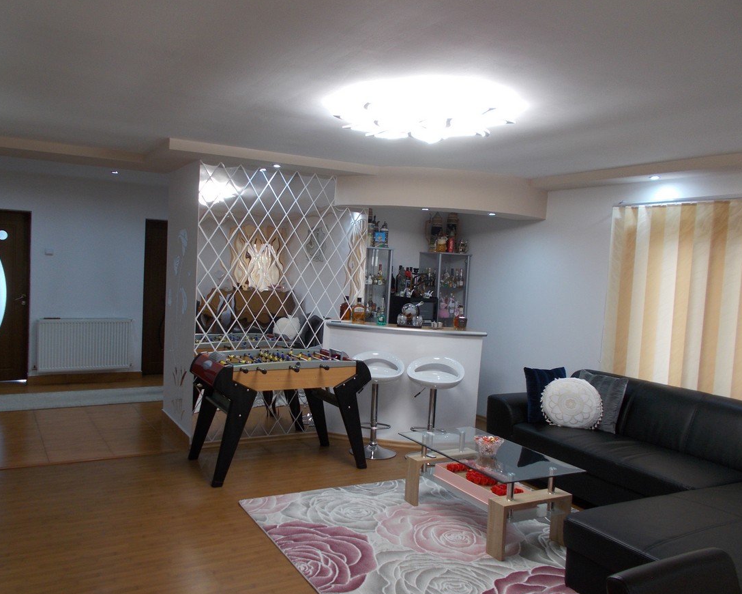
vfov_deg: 51.5
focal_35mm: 28
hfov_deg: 62.1
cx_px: 340
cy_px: 305
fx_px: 615
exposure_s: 1/25
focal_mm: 4.6
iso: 80
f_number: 3.2
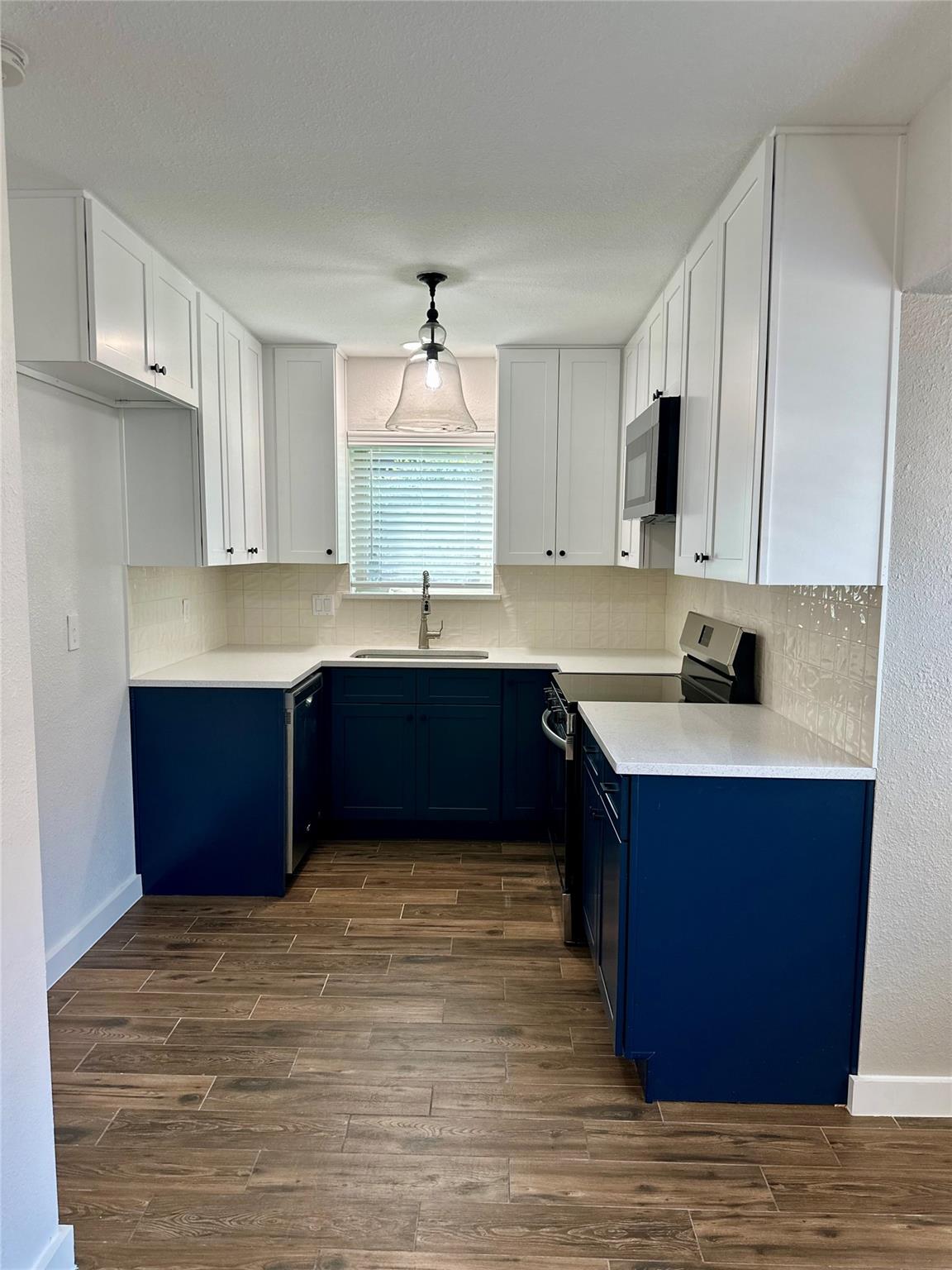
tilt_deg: -5.3
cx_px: 476
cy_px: 635
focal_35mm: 24
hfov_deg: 56.8
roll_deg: -0.7
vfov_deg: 71.6
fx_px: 880
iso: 160
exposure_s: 1/120
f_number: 1.78
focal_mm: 6.86
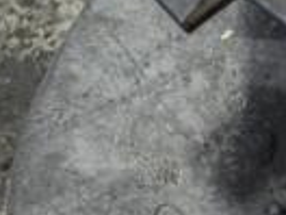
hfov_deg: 8.9
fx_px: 1735
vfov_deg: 7.1
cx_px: 559
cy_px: 65
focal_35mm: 210
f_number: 4.8
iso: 1800
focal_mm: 32
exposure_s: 1/30
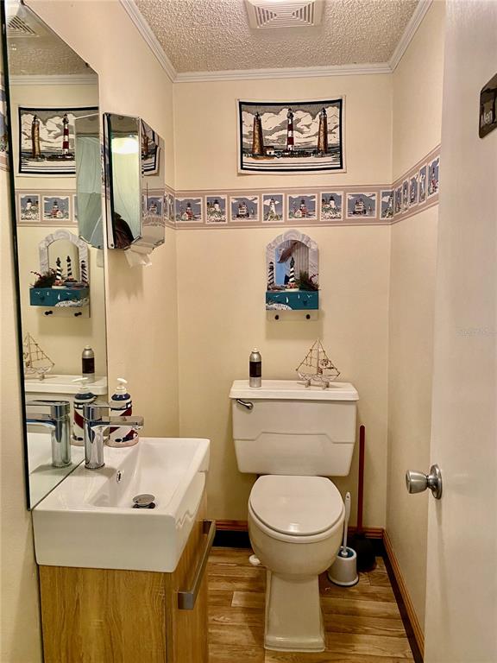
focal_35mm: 26
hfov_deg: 53.1
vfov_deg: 67.3
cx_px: 248
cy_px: 332
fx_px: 498
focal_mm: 4.25
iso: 250
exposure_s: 1/60
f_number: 1.8
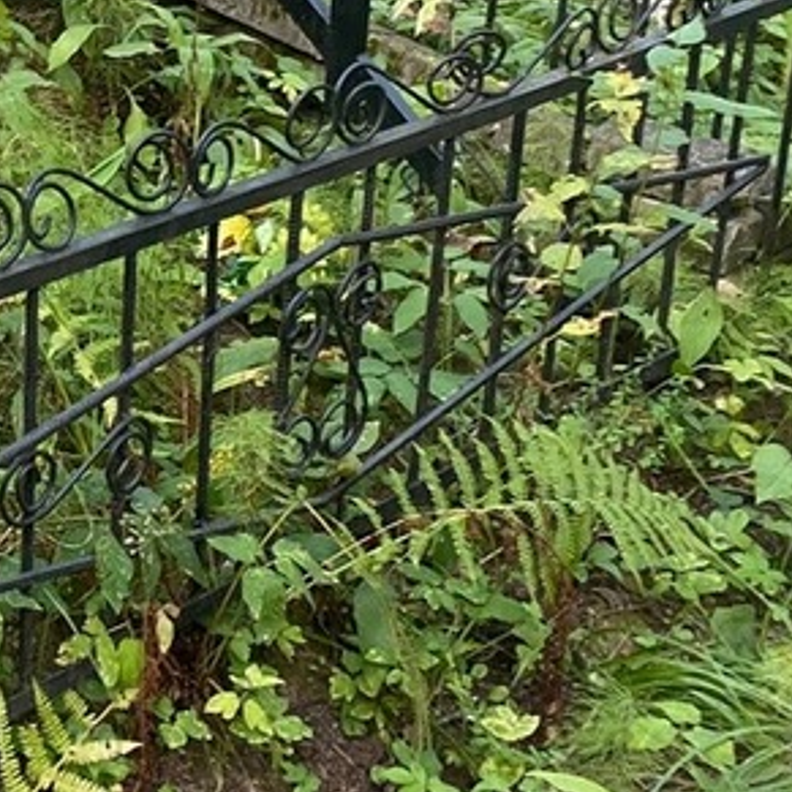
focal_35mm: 81
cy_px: -161
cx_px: -416
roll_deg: -2.0
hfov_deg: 18.7
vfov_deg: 20.1
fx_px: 2097
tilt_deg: -7.8
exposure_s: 1/60
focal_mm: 4.25
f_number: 1.8
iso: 125
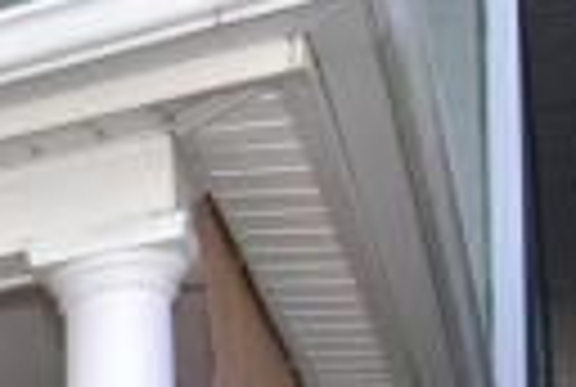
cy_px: 963
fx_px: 1620
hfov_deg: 15.2
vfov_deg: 11.2
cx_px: -652
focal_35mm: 101
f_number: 16
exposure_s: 1/250
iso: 1000
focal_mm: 12
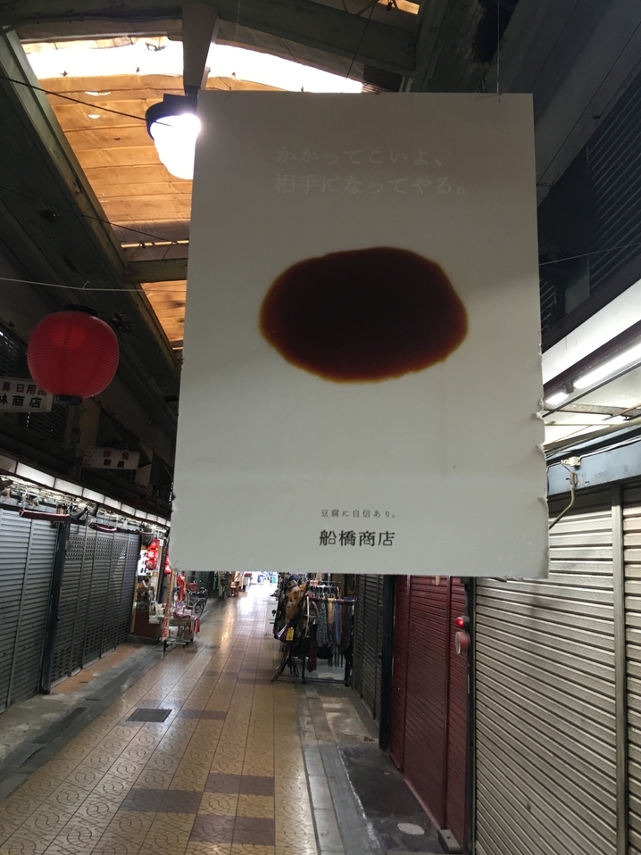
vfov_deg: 58.3
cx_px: 337
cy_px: 399
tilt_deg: +11.5
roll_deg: -3.2
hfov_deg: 45.4
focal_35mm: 31
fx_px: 766
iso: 80
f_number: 2.2
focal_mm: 4.15
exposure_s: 1/30
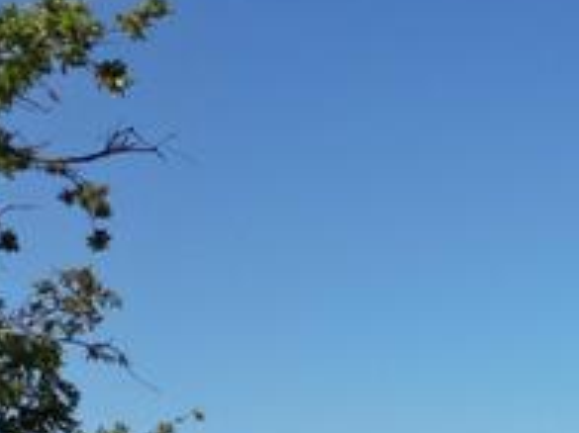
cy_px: 810
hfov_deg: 13.7
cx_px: 1108
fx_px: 2106
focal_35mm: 126
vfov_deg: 10.9
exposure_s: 1/90
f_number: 1.7
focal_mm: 6.72
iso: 100
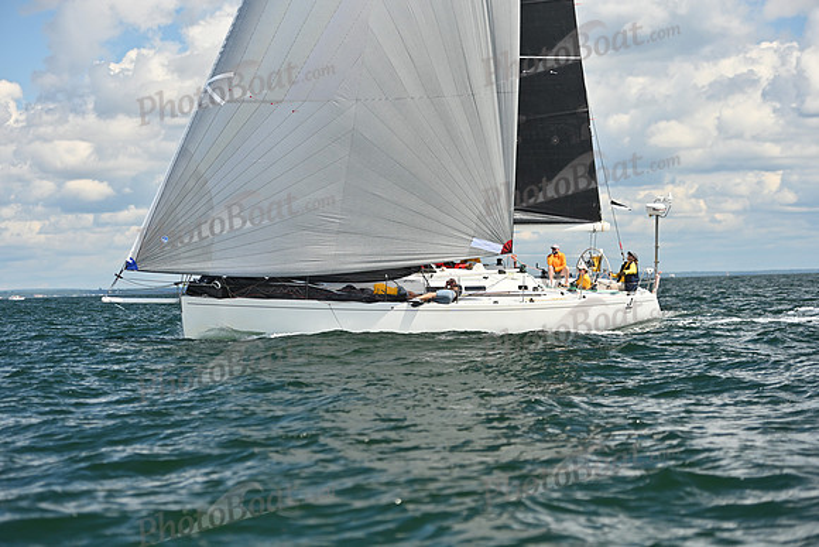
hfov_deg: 20.8
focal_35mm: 98
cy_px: 274
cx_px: 410
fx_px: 2230
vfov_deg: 14.0
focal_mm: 98
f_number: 2.8
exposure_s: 1/2000
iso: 250
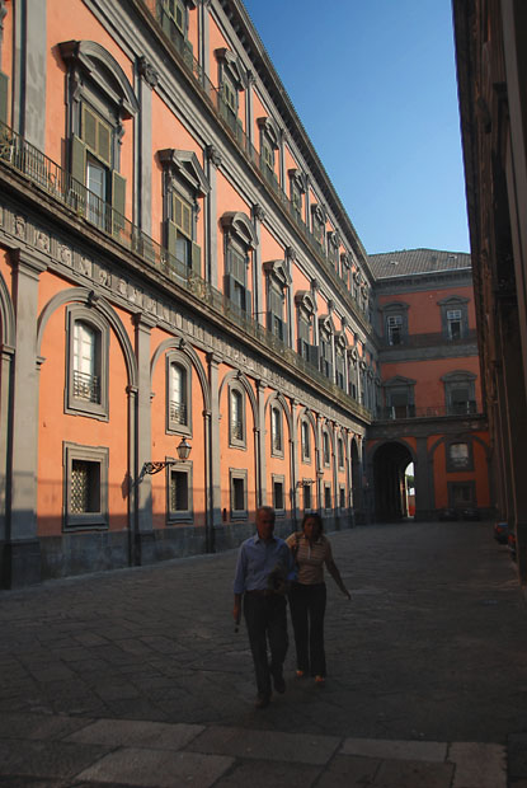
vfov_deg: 57.2
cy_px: 394
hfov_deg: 40.1
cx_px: 264
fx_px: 723
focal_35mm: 33
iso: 100
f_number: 3.8
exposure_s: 1/320
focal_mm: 22
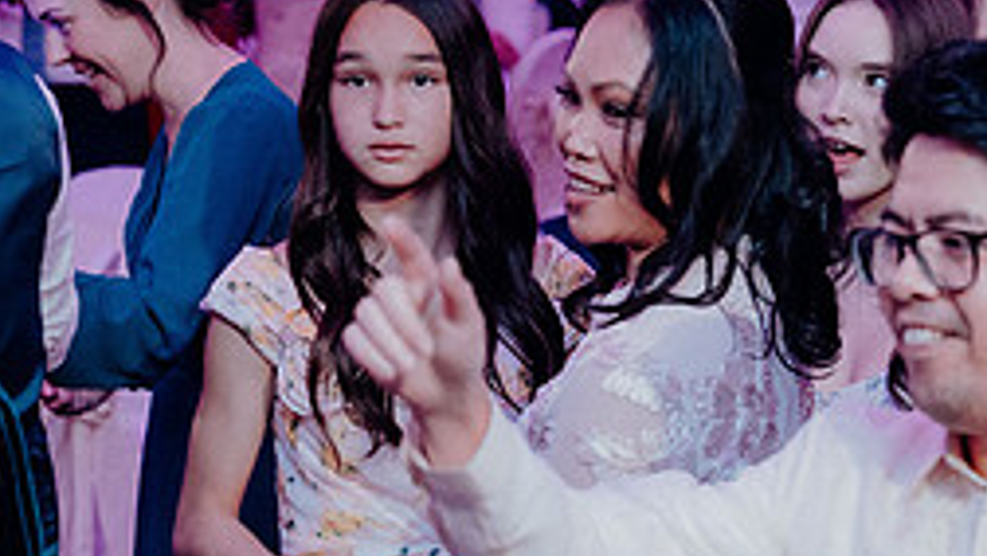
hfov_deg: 12.7
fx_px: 4425
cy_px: 429
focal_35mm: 169
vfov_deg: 7.2
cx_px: 756
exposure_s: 1/160
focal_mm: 70
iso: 3200
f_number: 3.5
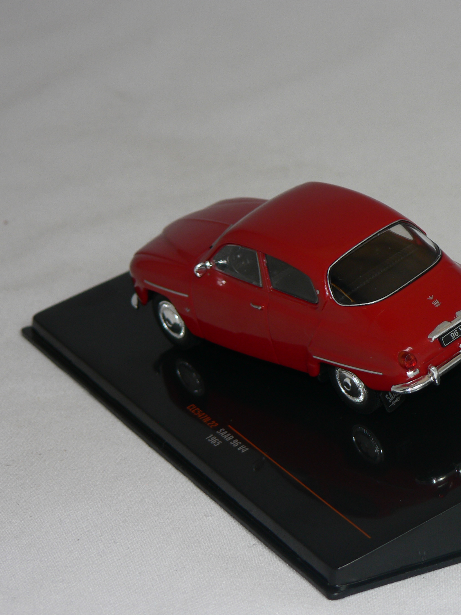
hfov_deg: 10.4
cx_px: 384
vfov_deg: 13.9
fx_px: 2522
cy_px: 307
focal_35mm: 142
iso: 80
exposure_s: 1/60
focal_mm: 17.7
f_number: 3.2
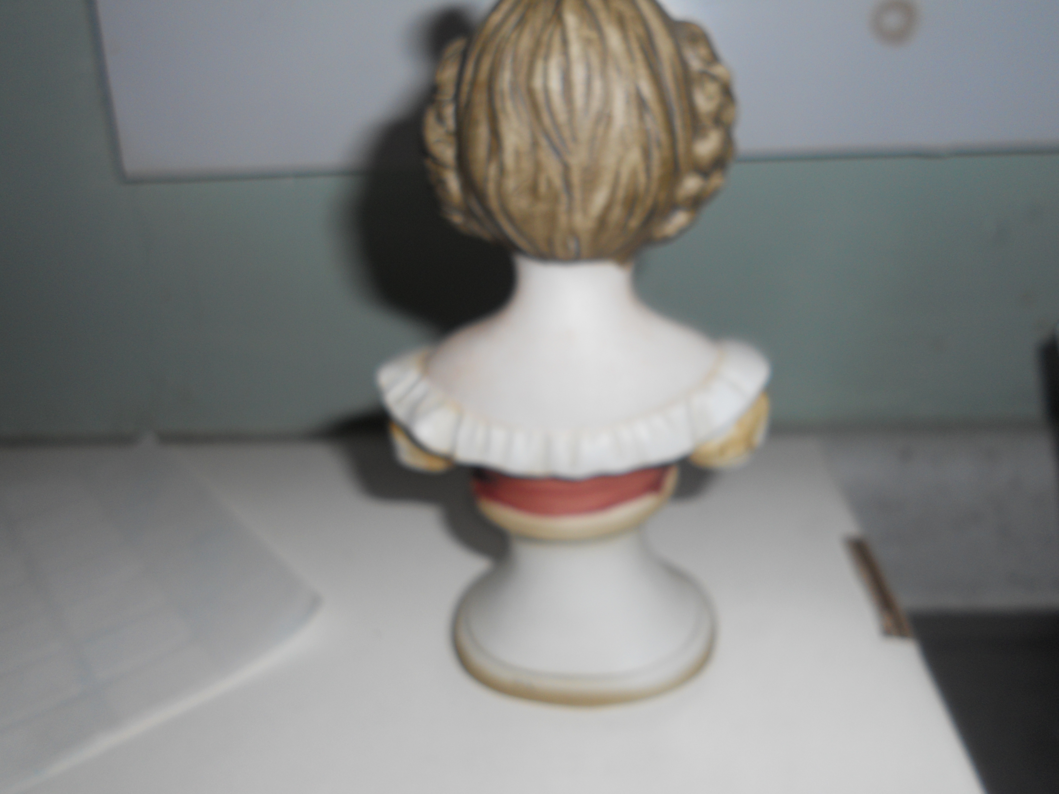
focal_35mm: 32
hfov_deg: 56.8
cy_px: 397
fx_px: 979
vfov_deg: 44.2
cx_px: 530
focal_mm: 5.8
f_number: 8.8
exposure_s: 1/25
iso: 80
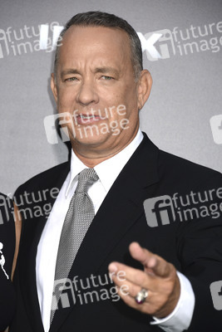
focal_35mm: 190
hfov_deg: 7.2
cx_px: 111
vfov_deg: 10.8
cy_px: 166
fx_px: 1756
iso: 640
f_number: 6.3
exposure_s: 1/250
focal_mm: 190
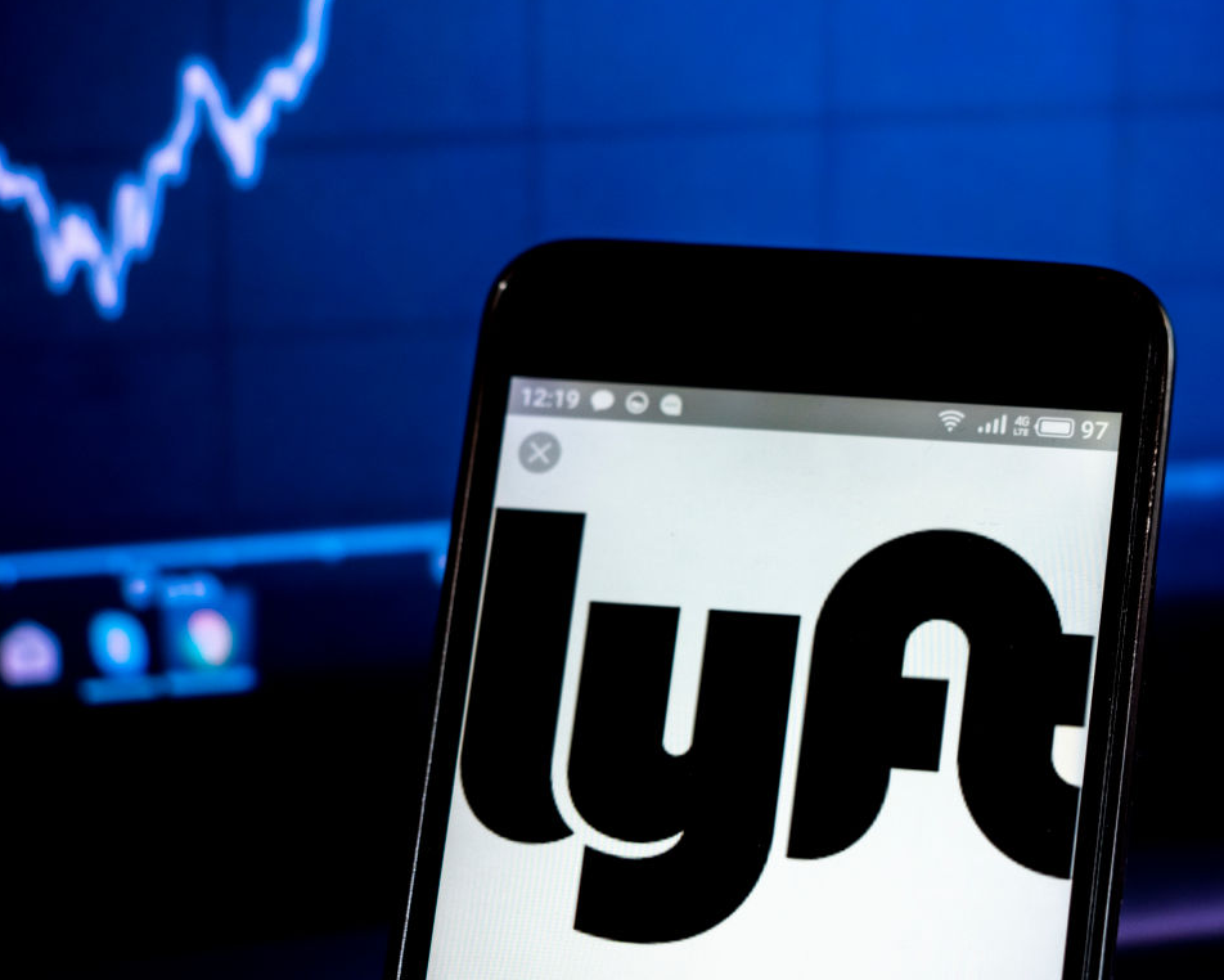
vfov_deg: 12.2
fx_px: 4565
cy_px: 487
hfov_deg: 15.3
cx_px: 613
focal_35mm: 126
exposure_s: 1/40
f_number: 2.8
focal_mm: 60
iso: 200
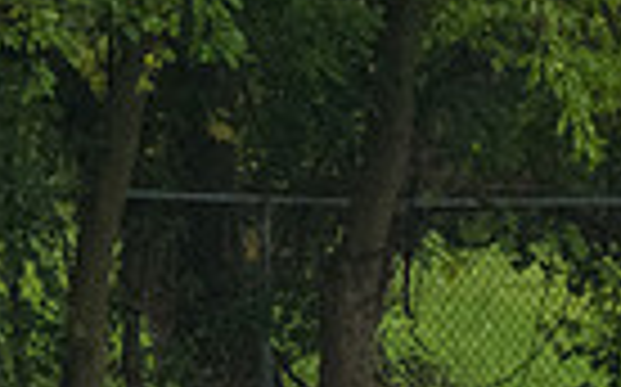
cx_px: 855
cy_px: 292
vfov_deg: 1.0
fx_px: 21679
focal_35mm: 1282
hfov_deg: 1.6
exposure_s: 1/2000
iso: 2500
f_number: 4.5
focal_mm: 200
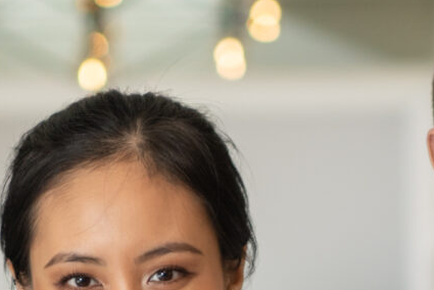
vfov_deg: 4.1
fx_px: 3993
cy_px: 670
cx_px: 135
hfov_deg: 6.2
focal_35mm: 331
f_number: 2
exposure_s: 1/200
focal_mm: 55
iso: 320
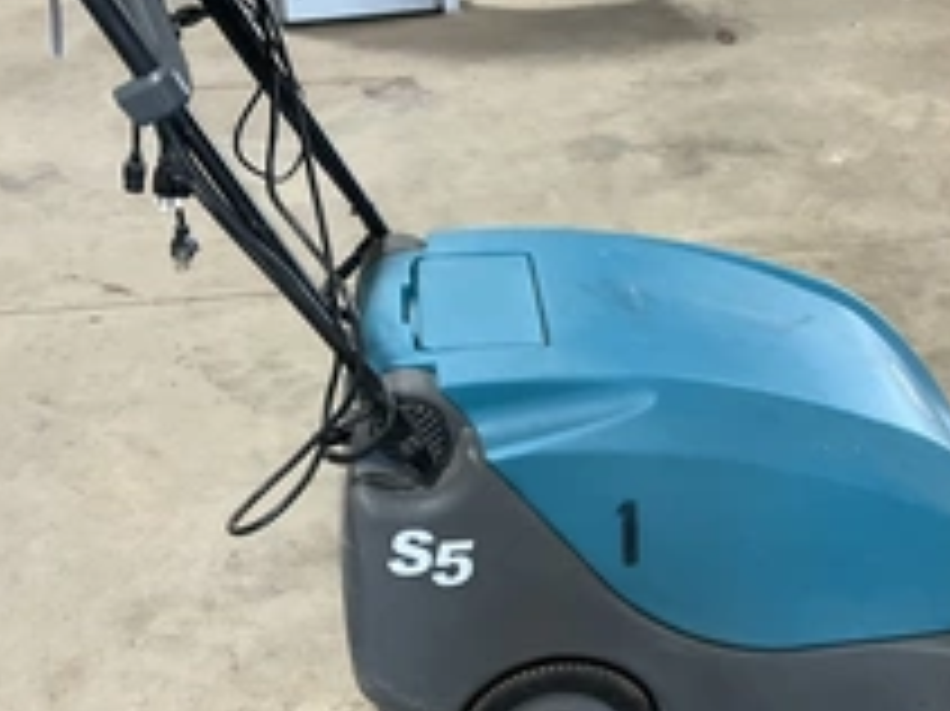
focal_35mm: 55
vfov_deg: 26.4
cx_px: 612
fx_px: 1509
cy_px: 468
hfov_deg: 34.7
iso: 125
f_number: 1.8
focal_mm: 3
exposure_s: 1/60
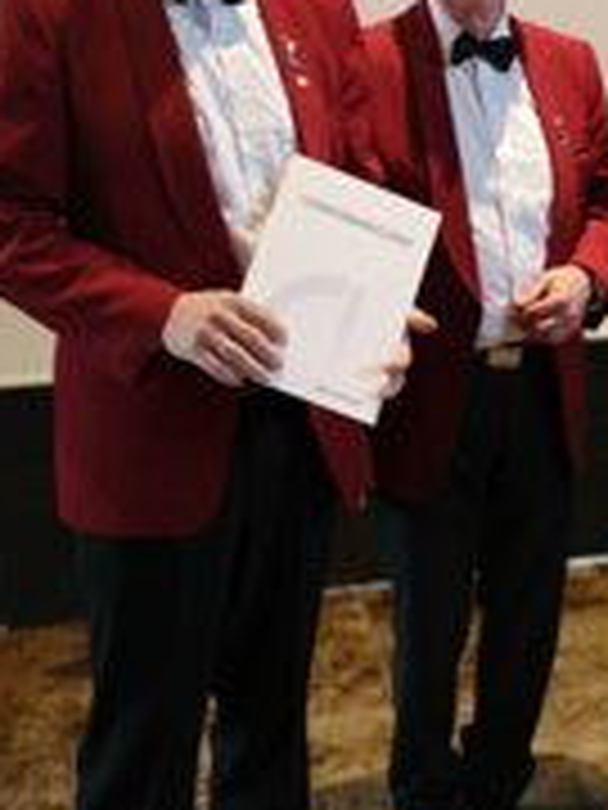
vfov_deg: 31.6
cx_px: 477
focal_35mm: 60
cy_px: 194
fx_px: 1405
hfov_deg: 24.1
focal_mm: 5.58
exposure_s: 1/30
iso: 320
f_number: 1.8
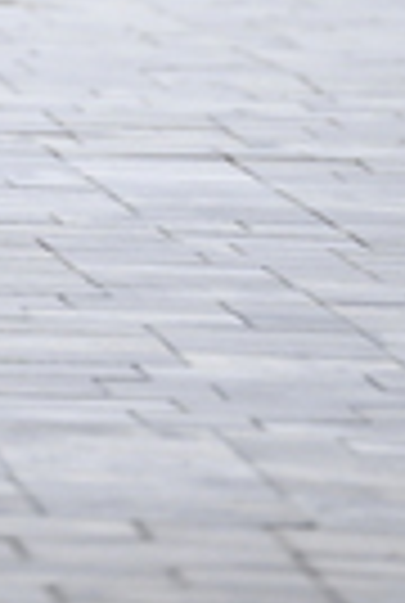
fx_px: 13749
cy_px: -572
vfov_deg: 2.5
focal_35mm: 819
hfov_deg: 1.7
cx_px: -254
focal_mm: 200
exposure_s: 1/800
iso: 1600
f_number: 2.8
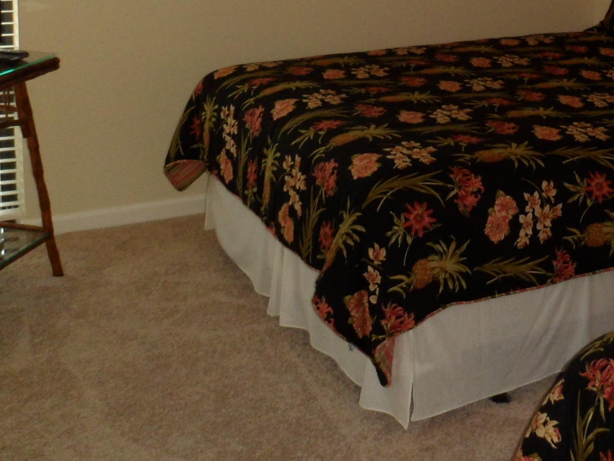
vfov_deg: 24.0
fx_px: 1047
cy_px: 33
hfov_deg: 31.2
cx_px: 554
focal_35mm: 59
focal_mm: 4.9
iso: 120
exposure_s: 1/45
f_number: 3.3
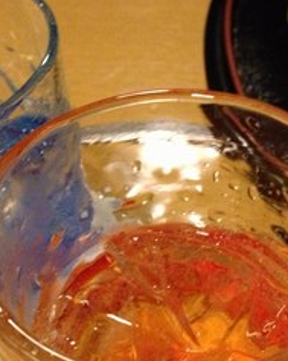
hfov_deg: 23.4
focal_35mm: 65
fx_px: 694
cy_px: 244
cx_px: 180
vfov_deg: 29.0
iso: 800
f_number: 2.4
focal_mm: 4.28
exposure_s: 1/15
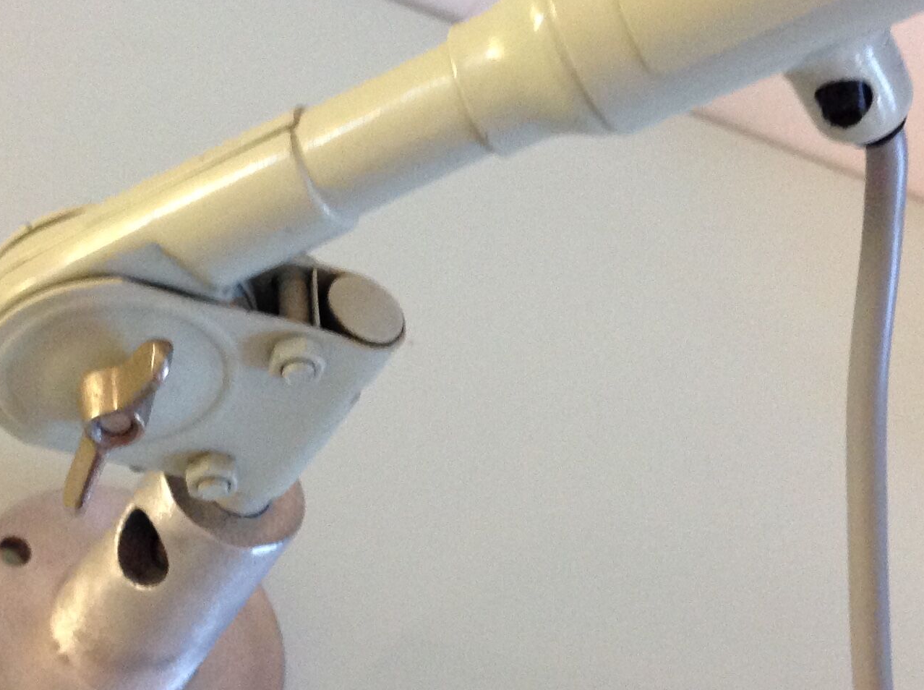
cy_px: 221
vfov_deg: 20.6
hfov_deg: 27.4
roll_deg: -37.9
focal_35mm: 71
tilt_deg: -33.6
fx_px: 1892
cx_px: 481
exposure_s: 1/15
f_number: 2.4
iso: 320
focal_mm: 4.28
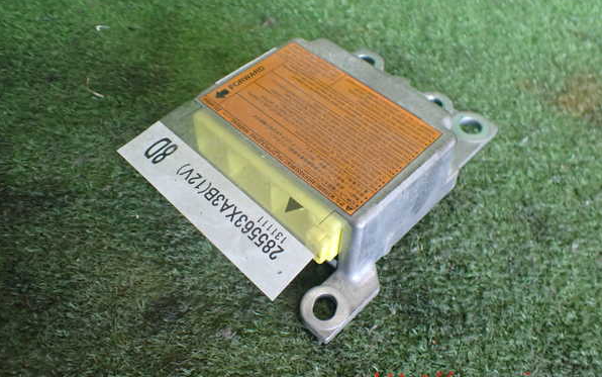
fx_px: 525
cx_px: 300
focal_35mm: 32
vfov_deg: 39.4
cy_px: 168
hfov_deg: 59.6
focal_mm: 5.4
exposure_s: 1/125
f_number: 2.3
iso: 500
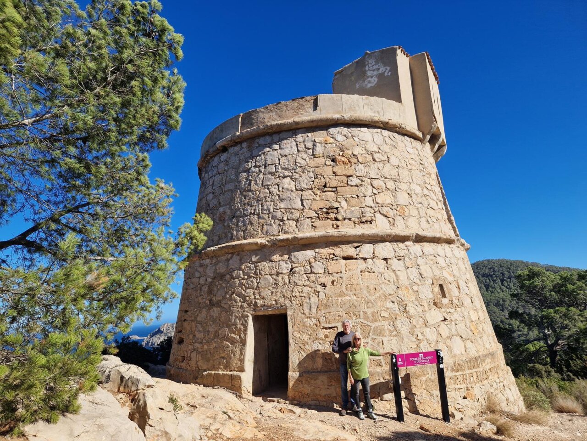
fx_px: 390
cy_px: 220
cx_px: 294
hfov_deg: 73.9
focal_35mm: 23
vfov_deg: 58.9
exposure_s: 1/1984
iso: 50
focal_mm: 5.4
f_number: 1.8
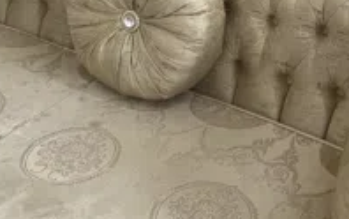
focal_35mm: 89
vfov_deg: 14.7
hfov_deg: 23.3
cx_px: 182
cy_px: 88
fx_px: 847
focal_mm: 4.25
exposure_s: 1/50
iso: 100
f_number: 1.8
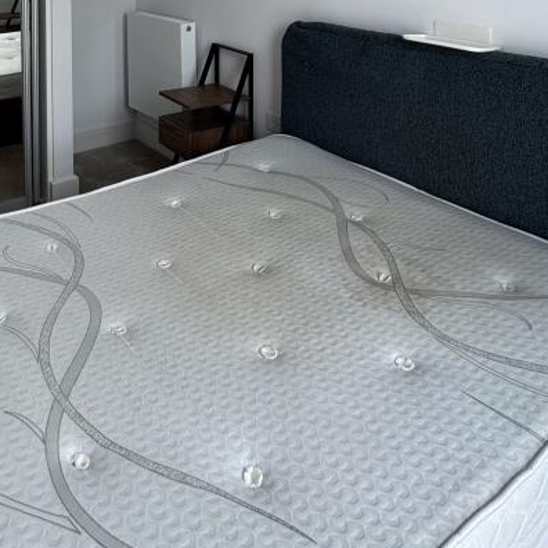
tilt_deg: -0.7
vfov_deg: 40.7
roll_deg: +0.4
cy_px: -61
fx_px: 573
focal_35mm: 32
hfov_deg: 49.7
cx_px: 162
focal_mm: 2.22
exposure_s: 1/99
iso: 50
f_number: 2.2
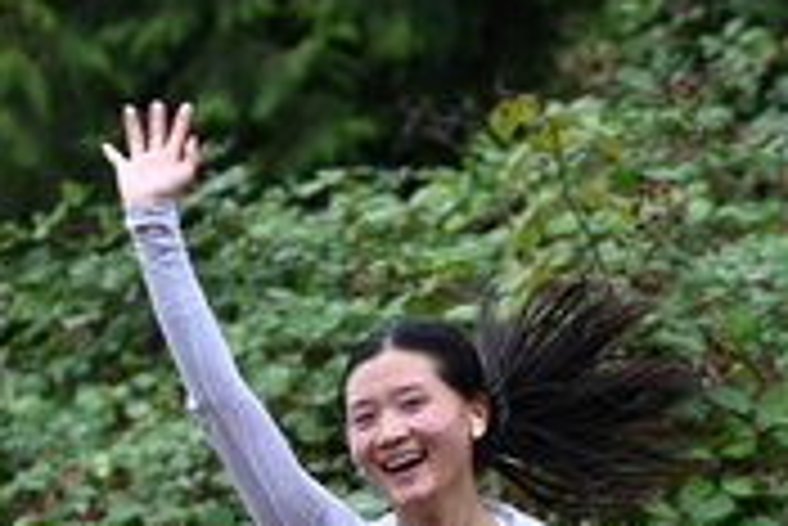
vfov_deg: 2.2
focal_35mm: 629
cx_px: 563
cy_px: 771
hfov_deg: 3.3
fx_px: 13779
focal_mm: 200
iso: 400
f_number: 6.3
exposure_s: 1/400
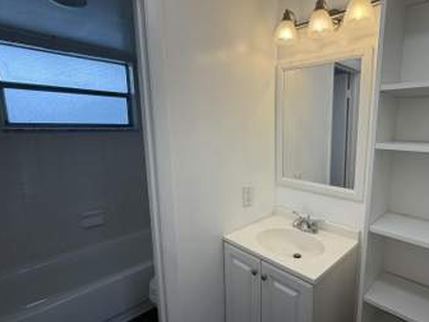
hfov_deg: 79.3
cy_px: 166
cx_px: 282
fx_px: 248
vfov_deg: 66.0
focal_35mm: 20
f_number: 2.2
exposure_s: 1/168
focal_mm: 2.22
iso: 50
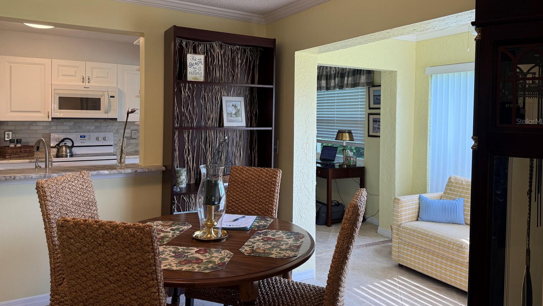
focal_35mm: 27
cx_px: 269
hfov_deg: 69.8
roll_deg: -1.0
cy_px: 121
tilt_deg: -1.7
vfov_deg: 42.7
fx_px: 389
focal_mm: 6.76
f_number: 1.78
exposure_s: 1/161
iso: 100
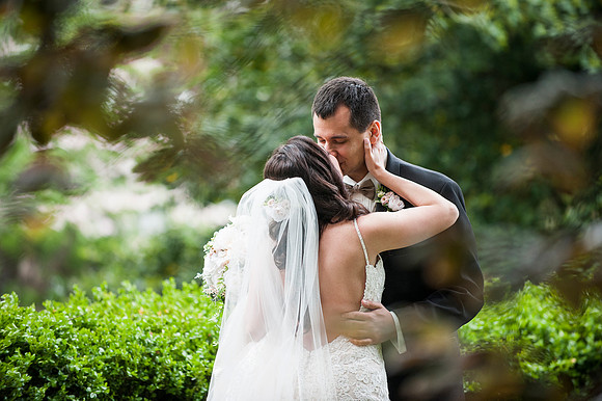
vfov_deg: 6.9
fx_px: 3342
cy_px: 200
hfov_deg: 10.3
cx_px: 301
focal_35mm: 200
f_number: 2.8
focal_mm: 200
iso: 800
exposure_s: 1/1000
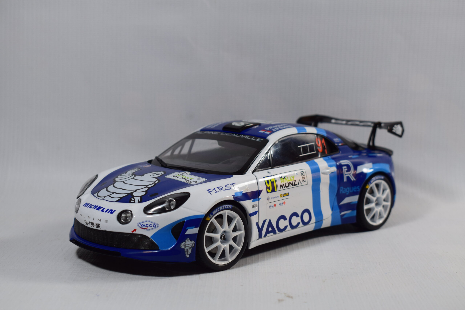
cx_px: 232
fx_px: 872
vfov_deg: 20.2
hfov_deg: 29.9
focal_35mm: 68
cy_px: 155
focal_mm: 45
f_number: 8
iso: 400
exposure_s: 1/60
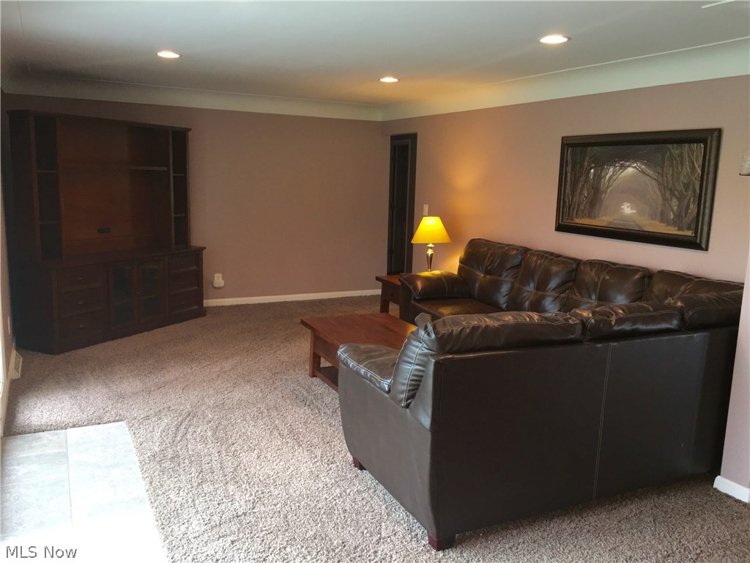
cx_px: 375
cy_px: 282
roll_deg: -1.6
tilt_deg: -9.7
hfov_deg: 61.7
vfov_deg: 48.2
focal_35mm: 29
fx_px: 628
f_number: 2.2
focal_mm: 4.15
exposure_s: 1/30
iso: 50
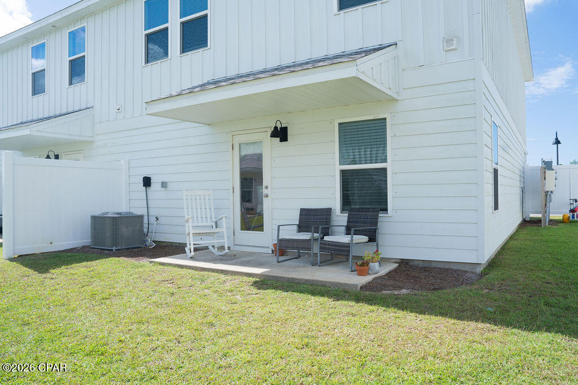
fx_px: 401
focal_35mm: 25
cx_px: 289
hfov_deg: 71.5
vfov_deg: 51.3
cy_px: 192
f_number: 5.6
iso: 250
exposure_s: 1/1000
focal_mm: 25
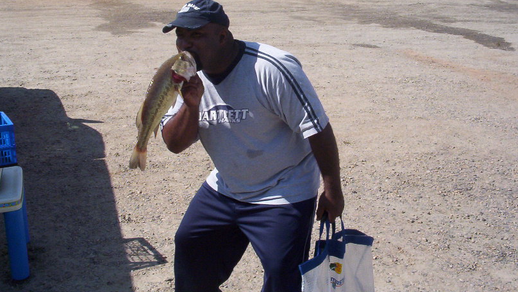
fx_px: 591
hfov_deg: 47.3
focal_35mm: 43
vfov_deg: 27.6
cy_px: 98
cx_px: 257
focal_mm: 6
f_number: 8
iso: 100
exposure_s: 1/259
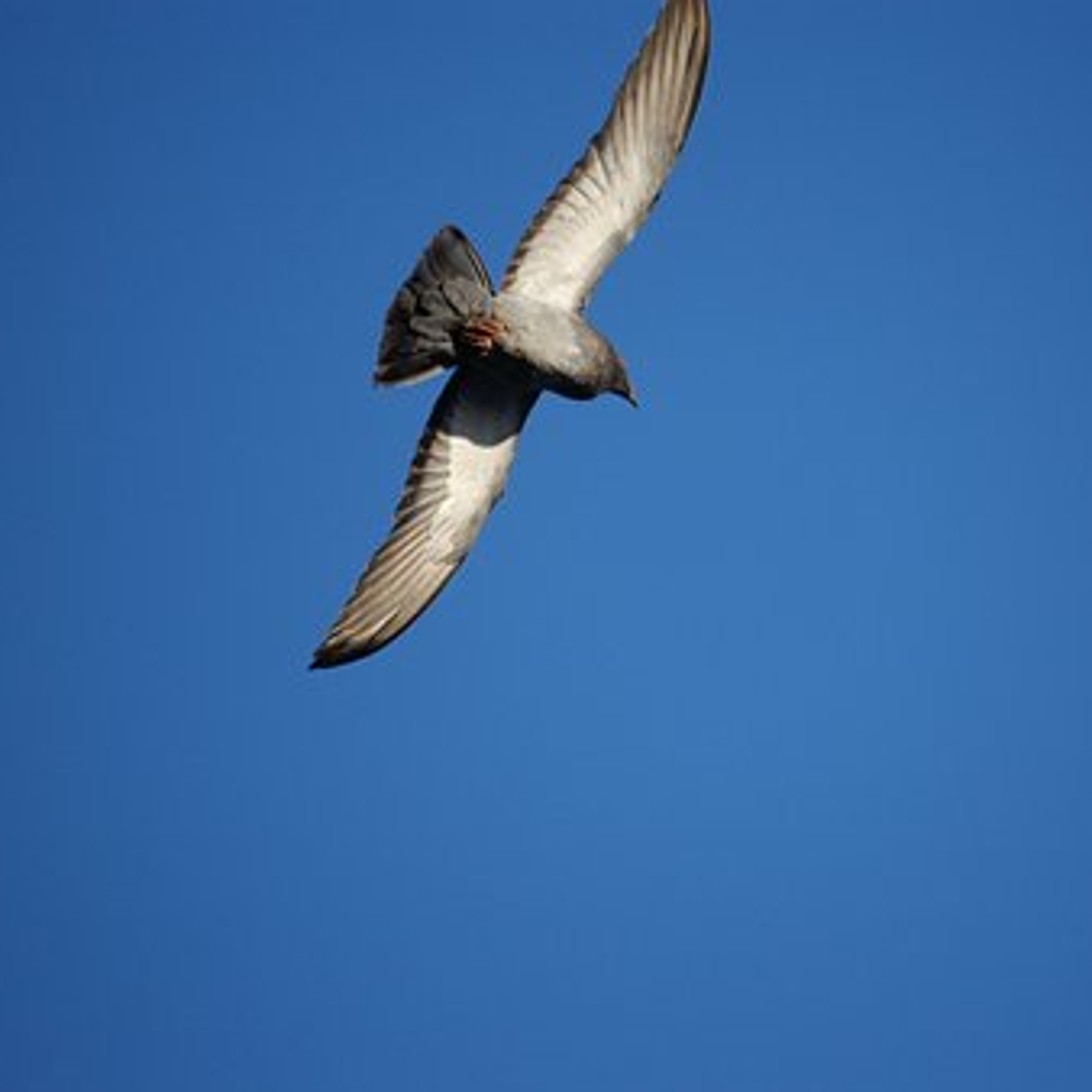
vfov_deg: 1.8
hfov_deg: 1.8
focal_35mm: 965
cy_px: 546
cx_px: 727
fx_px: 34441
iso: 400
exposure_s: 1/1250
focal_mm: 500
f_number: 8
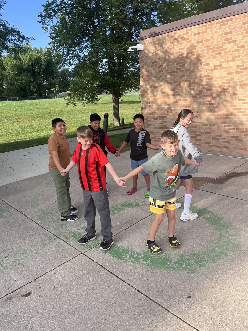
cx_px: 124
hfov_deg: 53.1
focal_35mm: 26
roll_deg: +4.1
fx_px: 248
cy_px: 166
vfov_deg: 67.3
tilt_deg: -13.4
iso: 50
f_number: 1.6
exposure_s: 1/1294
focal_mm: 5.1
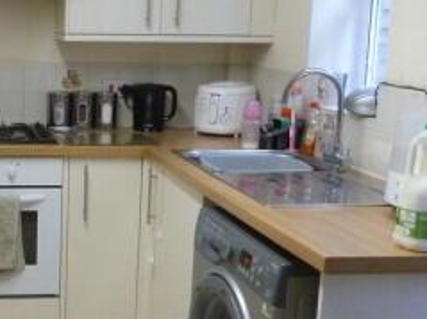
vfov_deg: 24.0
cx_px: 3
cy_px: 156
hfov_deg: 29.6
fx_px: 752
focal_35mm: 61
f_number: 2.8
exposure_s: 1/50
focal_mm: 4.5
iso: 400
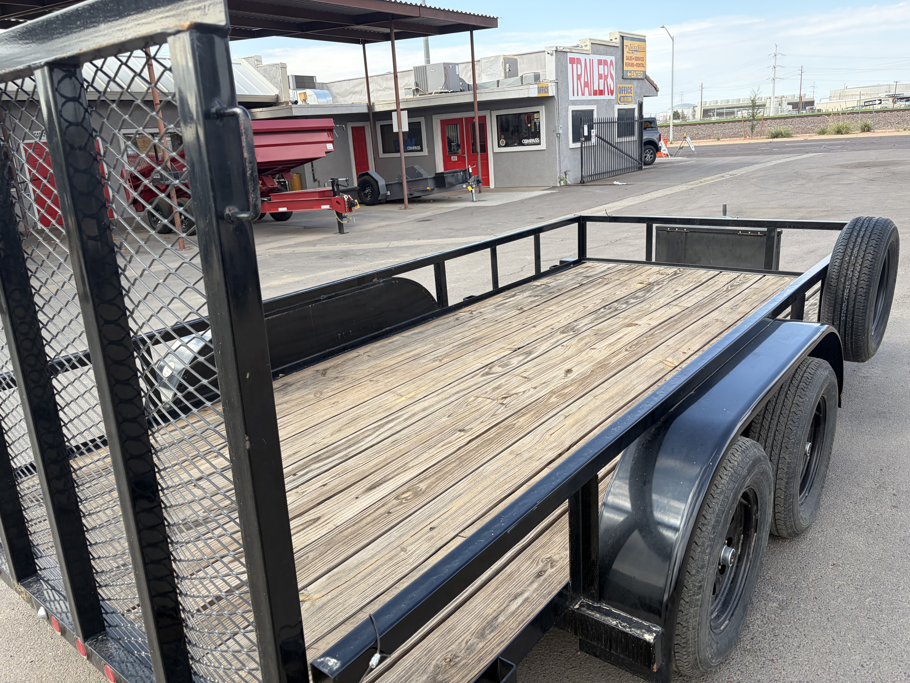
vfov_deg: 53.1
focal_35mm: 26
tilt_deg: -13.1
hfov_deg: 67.3
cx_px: 455
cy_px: 342
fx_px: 683
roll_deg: +5.7
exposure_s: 1/716
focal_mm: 5.96
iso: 50
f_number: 1.6
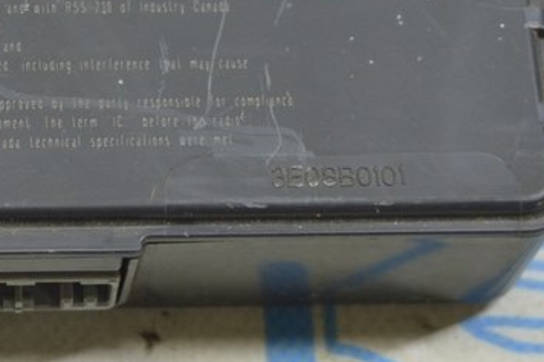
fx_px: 2477
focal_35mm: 164
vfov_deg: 8.3
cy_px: 11
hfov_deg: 12.4
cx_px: 28
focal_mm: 38
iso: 400
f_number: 5.6
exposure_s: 1/20
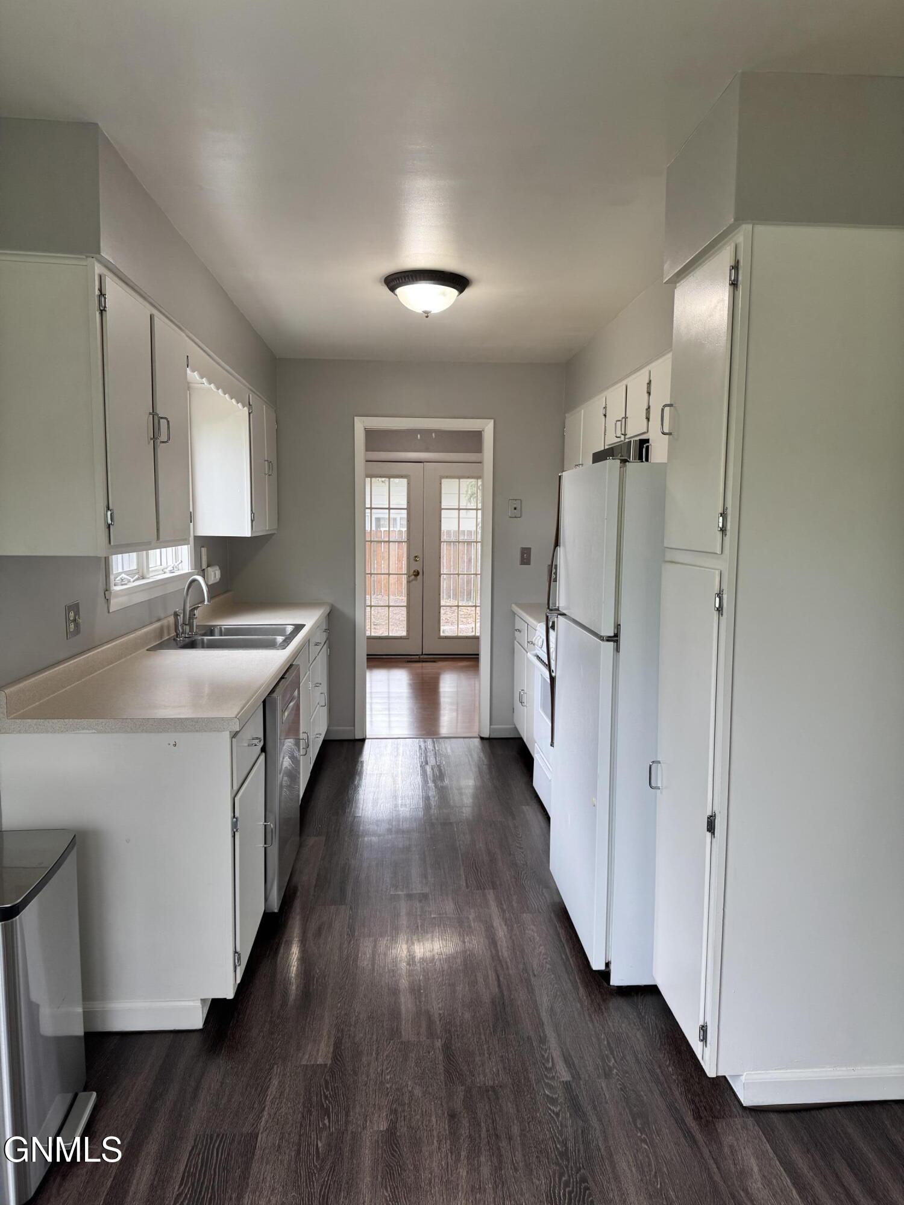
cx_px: 452
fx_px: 836
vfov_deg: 71.6
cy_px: 602
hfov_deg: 56.8
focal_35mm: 24
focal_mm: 6.76
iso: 125
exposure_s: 1/120
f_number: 1.78
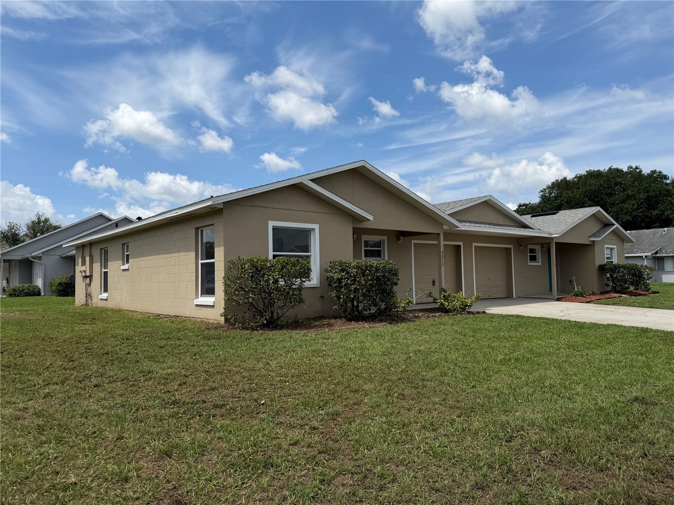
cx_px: 337
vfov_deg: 56.8
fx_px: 467
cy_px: 252
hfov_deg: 71.6
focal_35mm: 24
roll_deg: +1.7
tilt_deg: +2.8
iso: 80
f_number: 1.78
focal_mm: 6.76
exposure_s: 1/6173
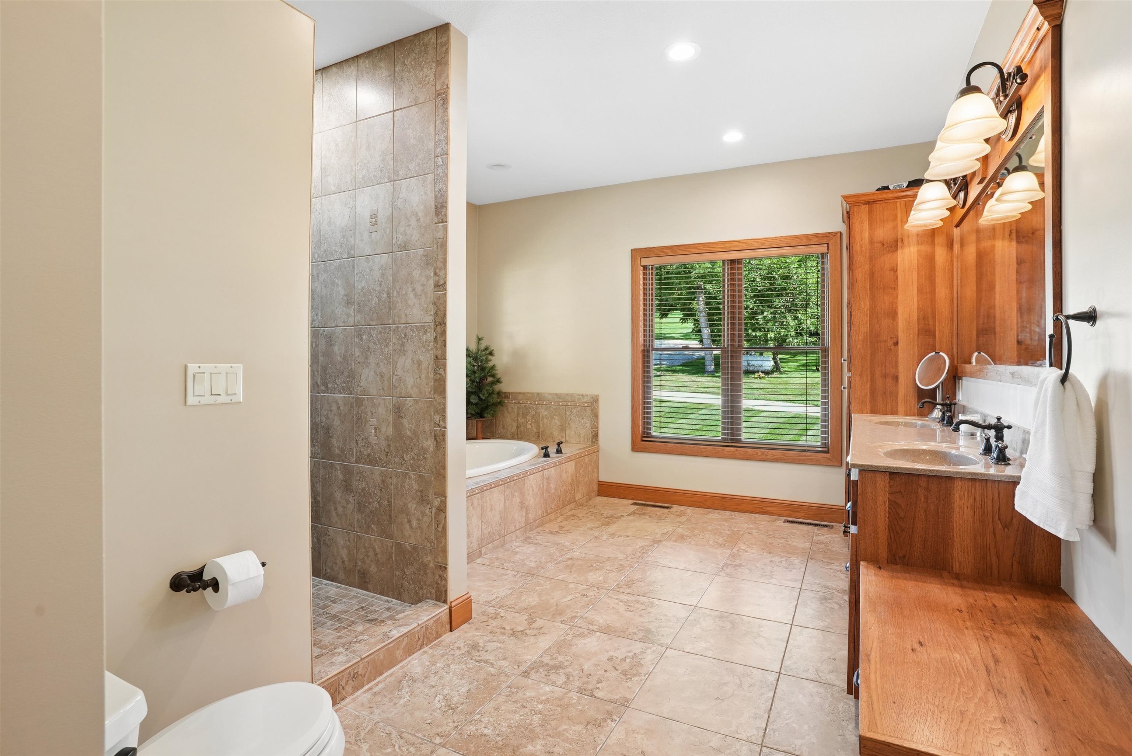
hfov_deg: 93.3
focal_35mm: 17
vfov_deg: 70.5
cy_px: 378
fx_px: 535
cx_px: 566
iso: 400
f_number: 9
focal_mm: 17
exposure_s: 1/10
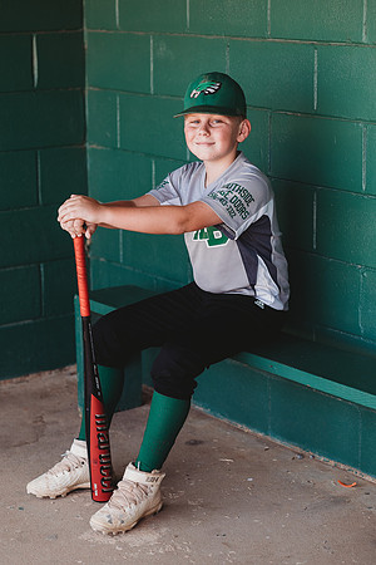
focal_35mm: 85
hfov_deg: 16.1
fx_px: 1332
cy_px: 282
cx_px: 188
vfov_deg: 23.9
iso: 200
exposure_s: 1/250
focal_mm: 85
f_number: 2.8
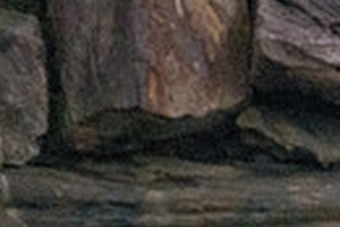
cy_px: 466
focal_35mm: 3567
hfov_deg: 0.6
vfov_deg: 0.4
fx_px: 33726
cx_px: 659
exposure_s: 1/640
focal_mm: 800
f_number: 11
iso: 11400
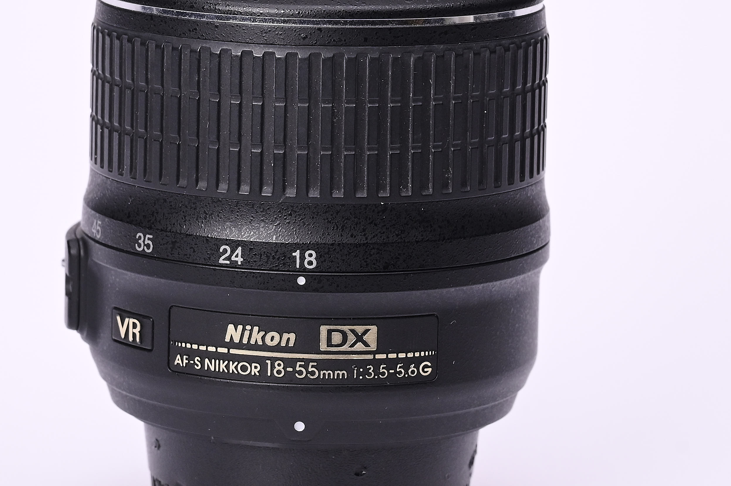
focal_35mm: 170
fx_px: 3450
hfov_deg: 12.1
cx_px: 310
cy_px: 67
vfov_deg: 8.0
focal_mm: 70
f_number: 10
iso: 640
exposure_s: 1/100
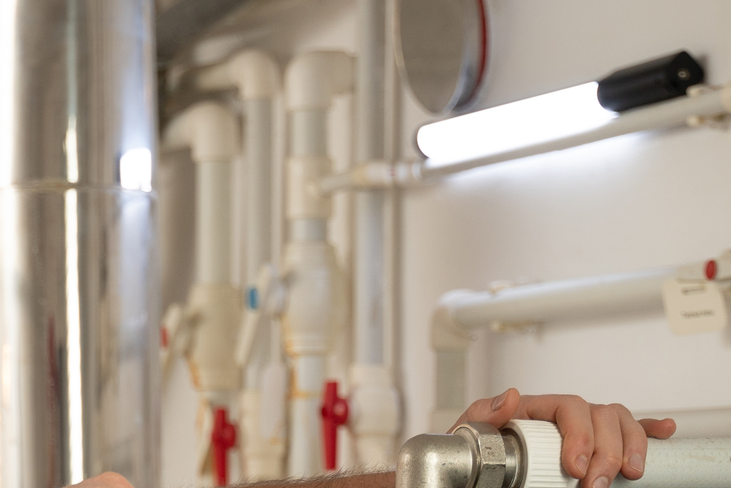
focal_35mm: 157
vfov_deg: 8.6
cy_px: 704
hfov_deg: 12.9
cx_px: -63
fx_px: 3188
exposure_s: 1/50
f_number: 3.2
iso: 160
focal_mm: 43
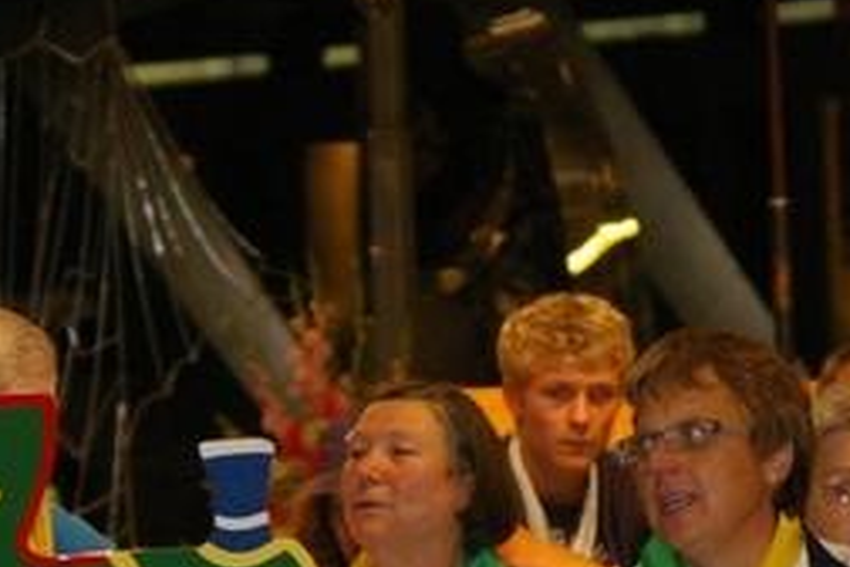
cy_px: 682
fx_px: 7862
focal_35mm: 333
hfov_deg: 6.2
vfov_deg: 4.1
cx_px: 793
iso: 800
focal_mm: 80
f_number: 5.6
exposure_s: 1/90
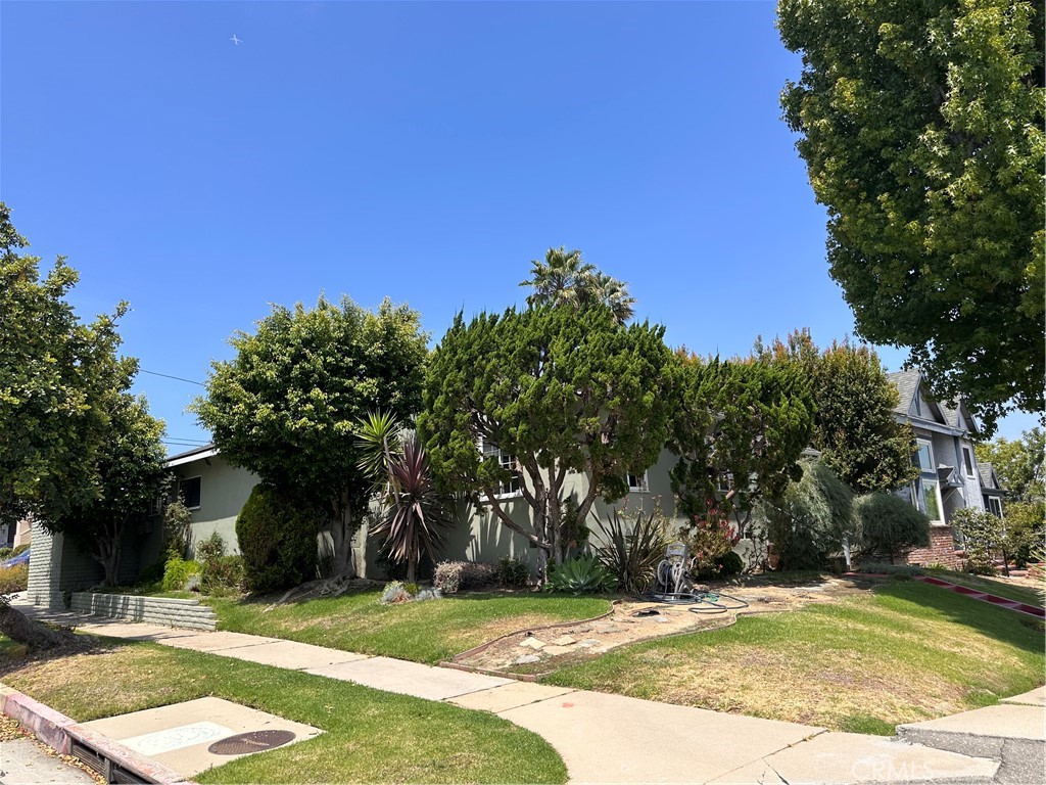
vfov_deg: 56.8
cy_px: 392
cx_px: 523
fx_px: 725
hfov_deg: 71.6
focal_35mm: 24
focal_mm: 6.86
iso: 80
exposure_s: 1/3861
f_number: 1.78
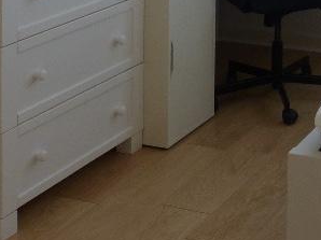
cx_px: 411
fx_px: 797
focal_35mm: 86
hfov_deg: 20.8
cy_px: -150
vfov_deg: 15.4
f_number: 2.8
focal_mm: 4.5
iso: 100
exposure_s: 1/60
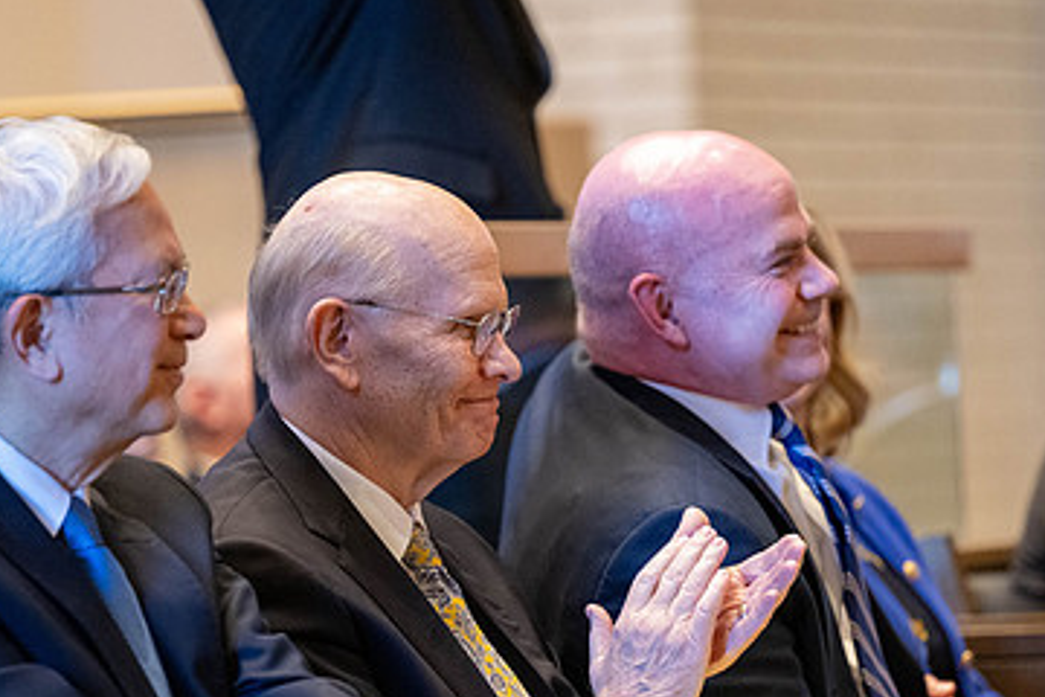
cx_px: 592
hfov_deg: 6.9
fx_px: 8650
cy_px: 530
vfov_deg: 4.6
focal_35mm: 298
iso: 3200
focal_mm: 185
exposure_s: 1/320
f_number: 2.8
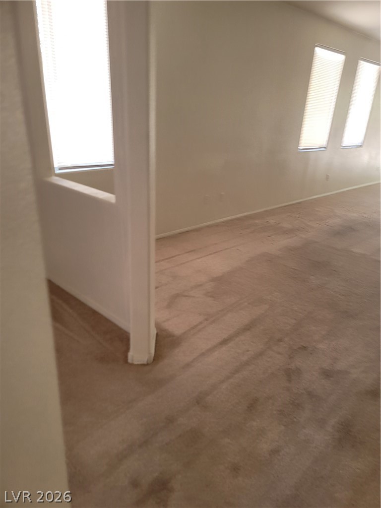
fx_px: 367
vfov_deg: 69.4
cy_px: 254
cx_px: 190
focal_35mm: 25
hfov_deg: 54.9
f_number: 1.8
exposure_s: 1/120
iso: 125
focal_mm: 7
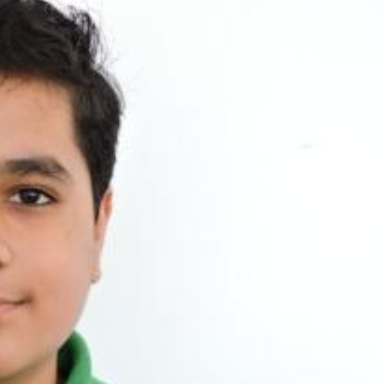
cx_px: -32
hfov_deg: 17.5
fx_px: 1205
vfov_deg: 18.0
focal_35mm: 96
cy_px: 270
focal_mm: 8.9
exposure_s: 1/30
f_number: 3.6
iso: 400
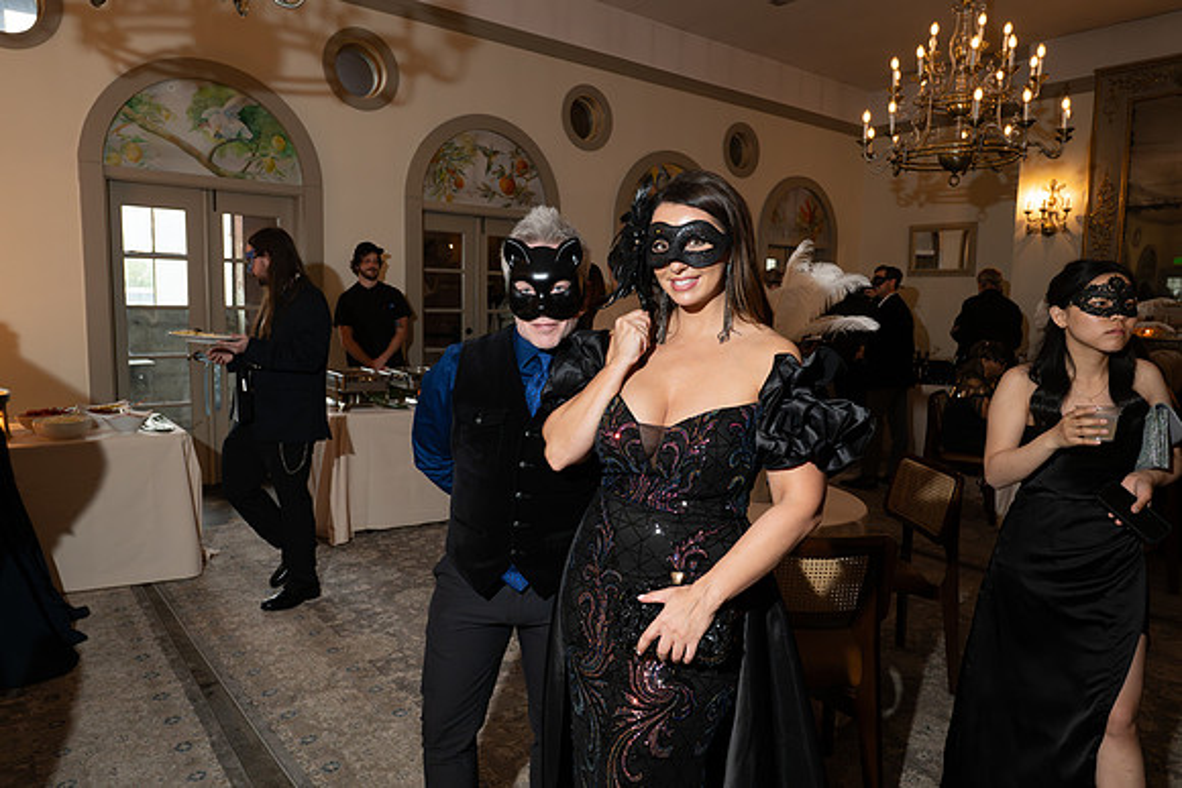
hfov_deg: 73.7
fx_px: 788
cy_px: 394
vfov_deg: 53.2
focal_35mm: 24
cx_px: 591
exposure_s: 1/200
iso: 2500
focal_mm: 24
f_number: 5.6
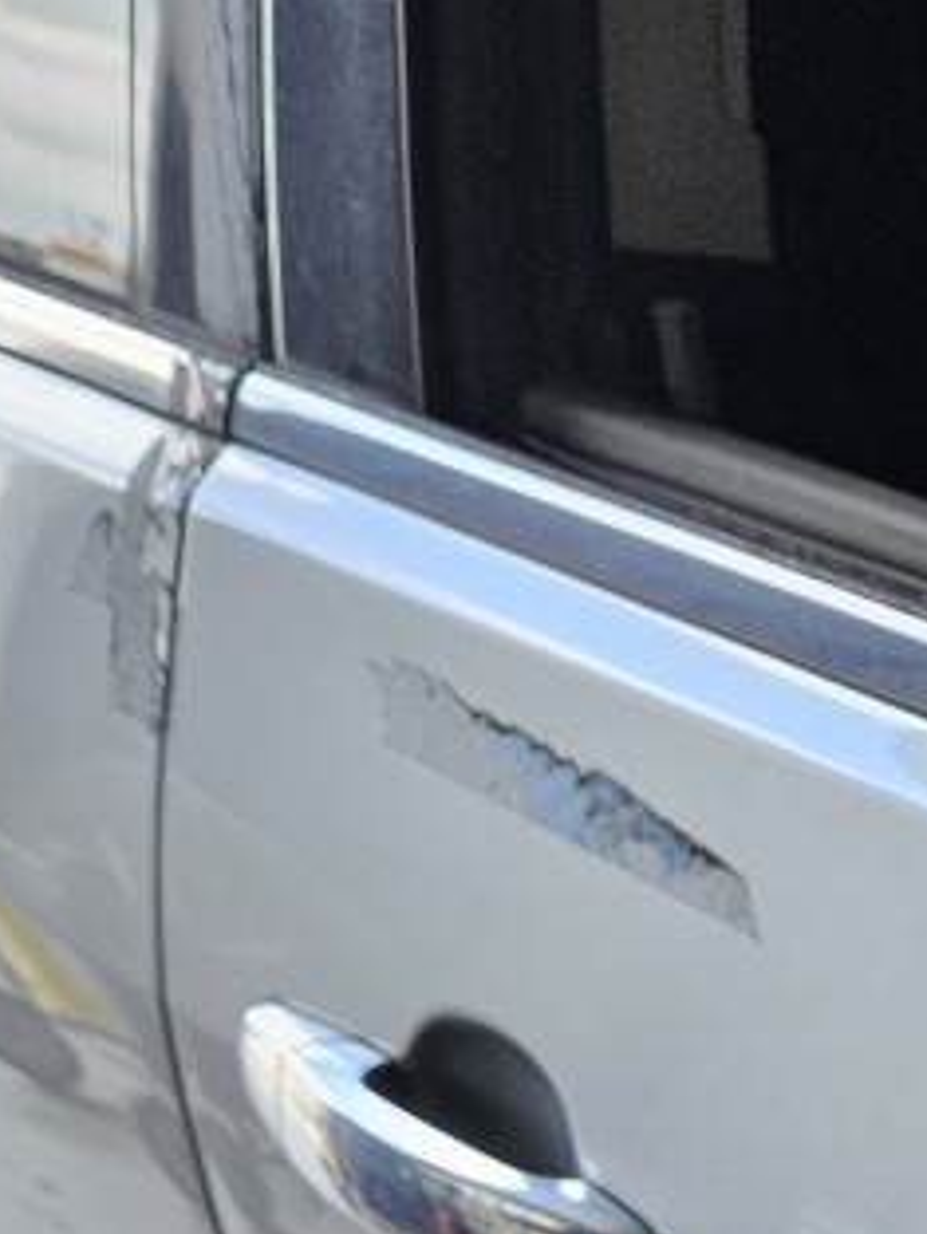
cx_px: 1716
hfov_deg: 13.9
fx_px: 3354
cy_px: 1727
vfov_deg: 18.9
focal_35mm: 94
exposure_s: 1/120
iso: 80
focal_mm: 5.4
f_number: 1.8
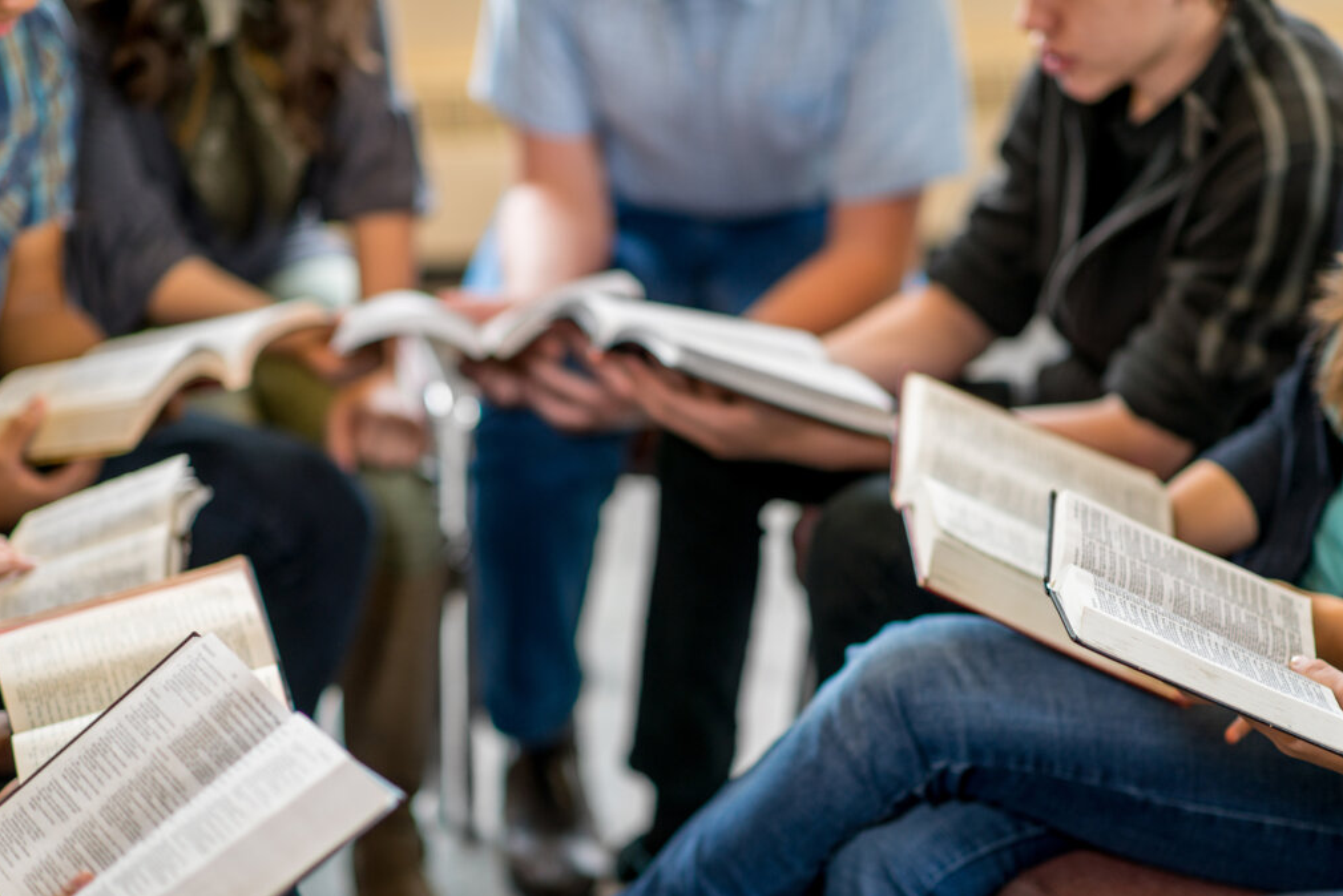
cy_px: 501
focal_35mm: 101
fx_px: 3769
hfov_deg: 20.2
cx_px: 727
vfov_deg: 13.6
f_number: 2
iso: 200
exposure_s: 1/125
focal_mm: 85
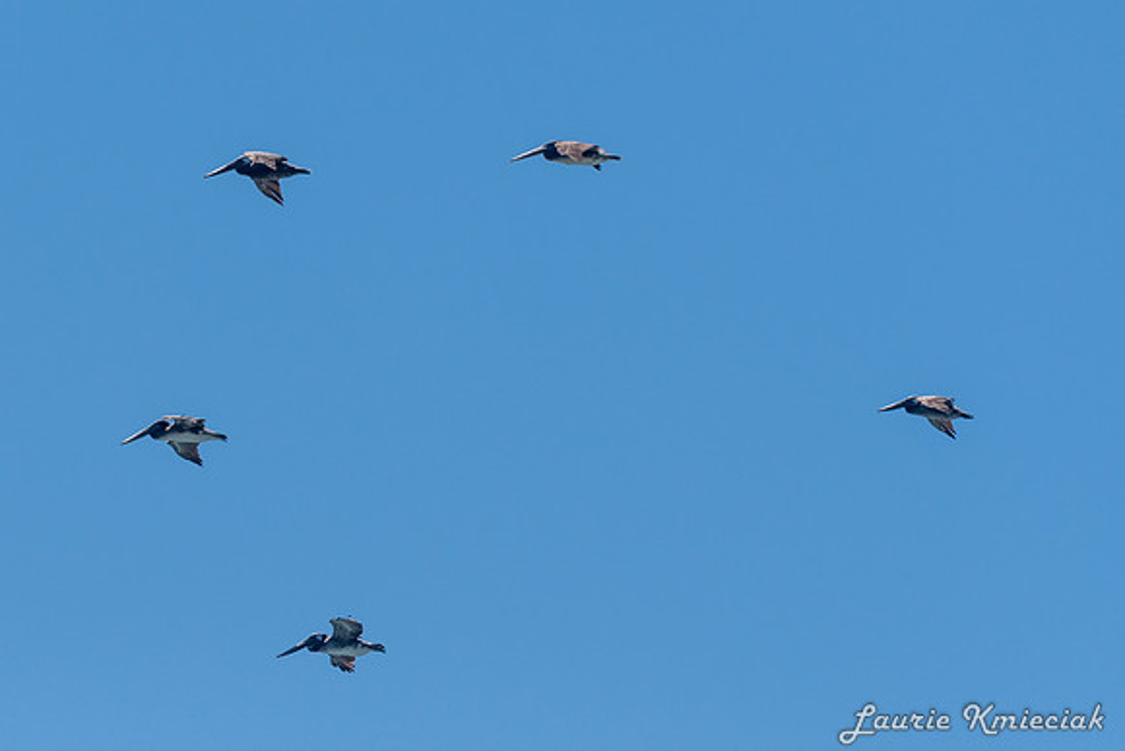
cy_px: 282
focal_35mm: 937
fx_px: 29292
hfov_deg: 2.2
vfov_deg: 1.5
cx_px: 422
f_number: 5.6
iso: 140
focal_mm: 500
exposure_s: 1/3200
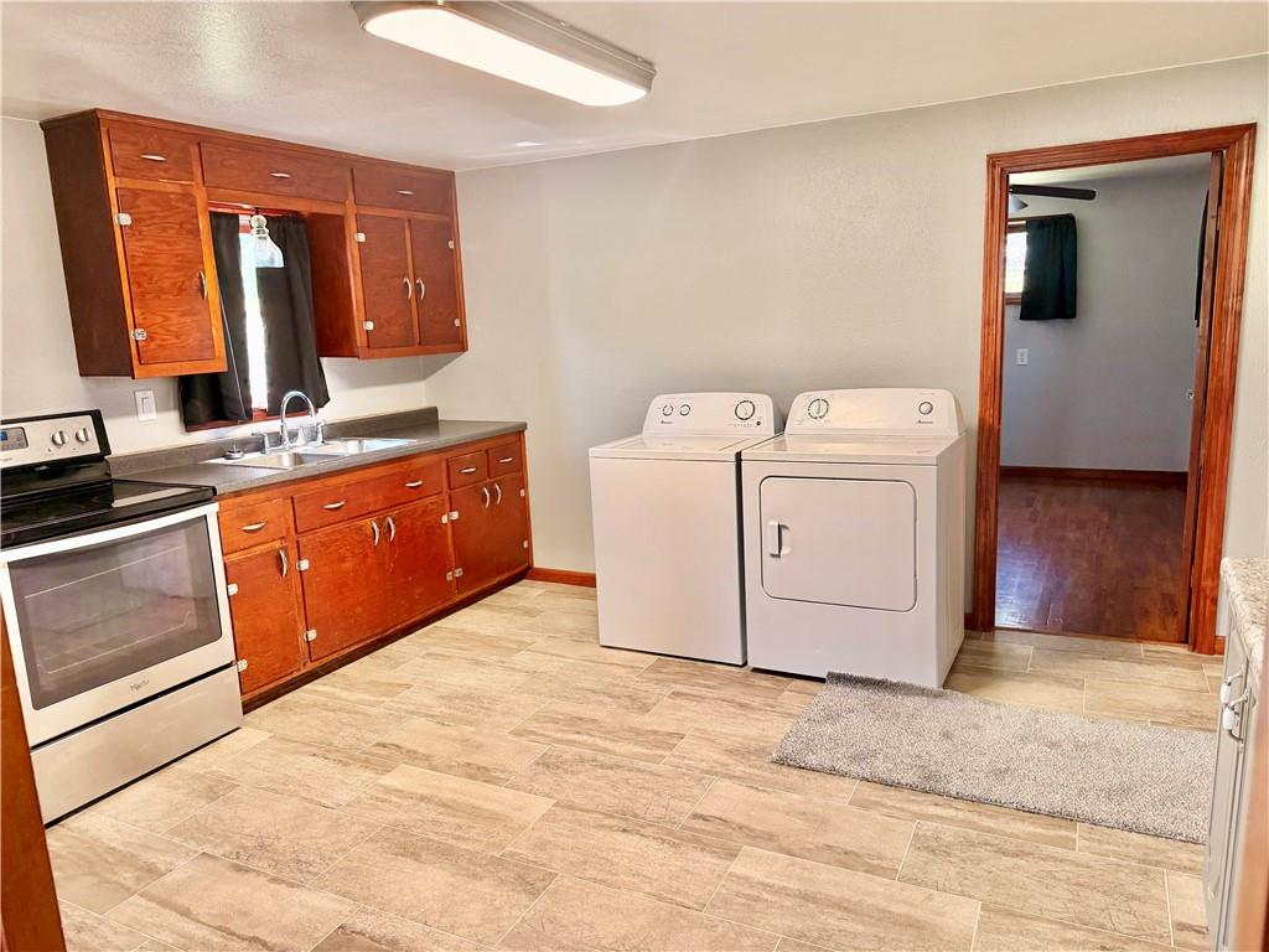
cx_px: 634
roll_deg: +2.6
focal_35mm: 24
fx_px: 880
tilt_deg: -11.2
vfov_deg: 56.8
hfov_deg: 71.6
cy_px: 476
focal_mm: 6.76
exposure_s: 1/120
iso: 200
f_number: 1.78
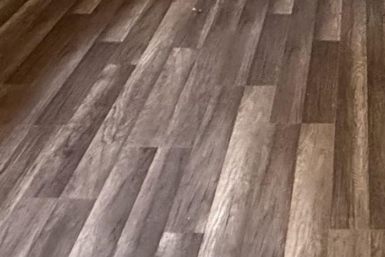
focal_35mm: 64
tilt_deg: -0.6
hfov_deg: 29.9
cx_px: 356
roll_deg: +0.1
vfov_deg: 15.2
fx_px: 684
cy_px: -311
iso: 800
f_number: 2.2
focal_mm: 2.22
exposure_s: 1/60
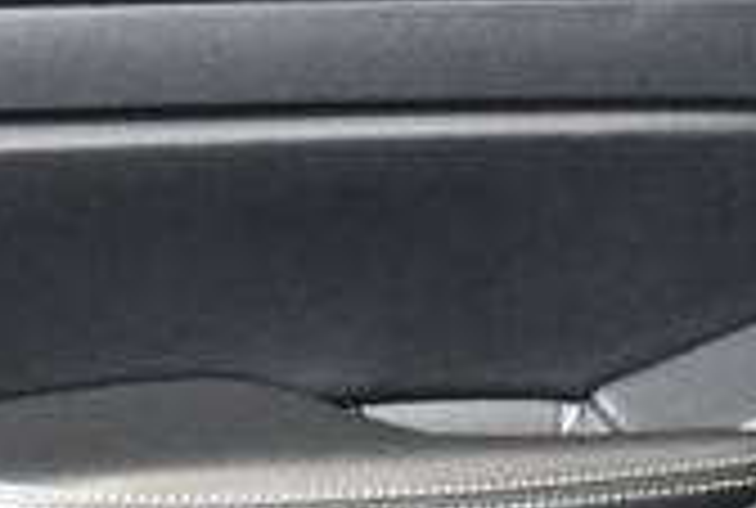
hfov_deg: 13.5
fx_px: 3201
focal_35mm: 152
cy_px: 378
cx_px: 486
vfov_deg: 9.1
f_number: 3.8
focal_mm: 20
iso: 4500
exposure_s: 1/60
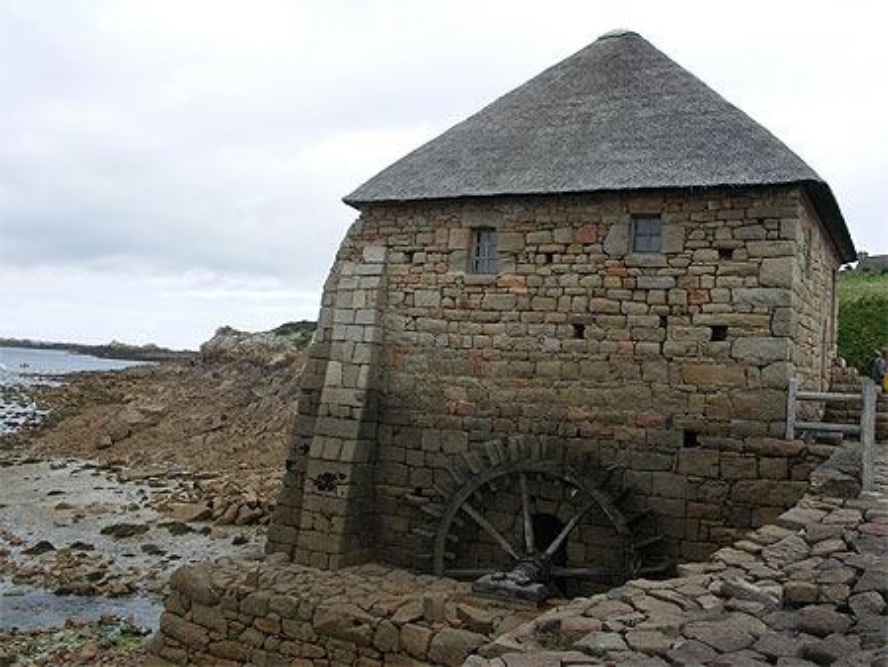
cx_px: 444
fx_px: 821
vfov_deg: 44.2
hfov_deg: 56.8
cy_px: 334
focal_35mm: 32
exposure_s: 1/160
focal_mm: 8.4
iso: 50
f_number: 5
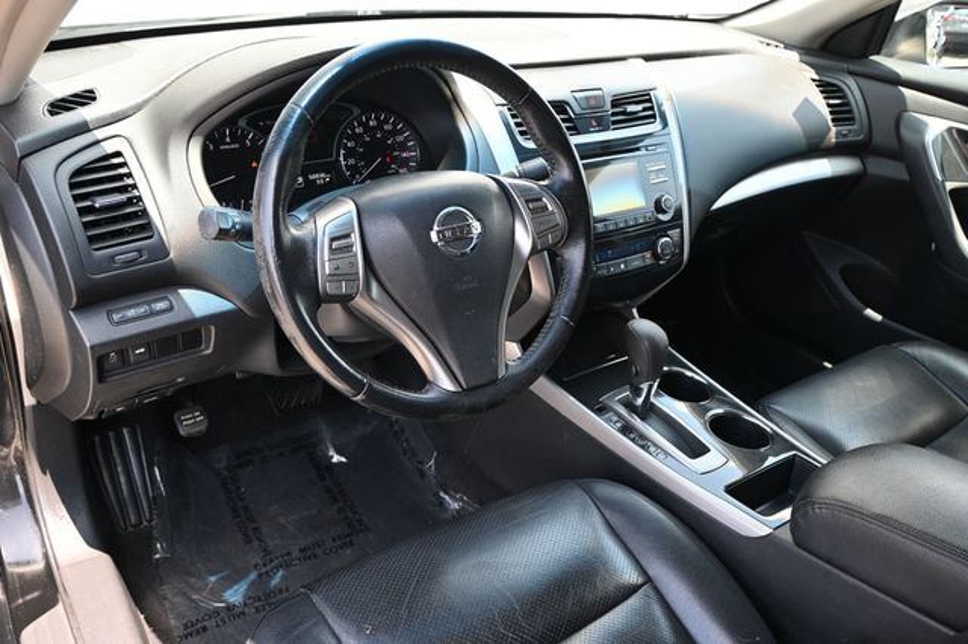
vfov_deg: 43.6
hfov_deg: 62.0
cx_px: 484
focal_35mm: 30
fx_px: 806
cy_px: 322
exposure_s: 1/160
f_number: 3.8
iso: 400
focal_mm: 20
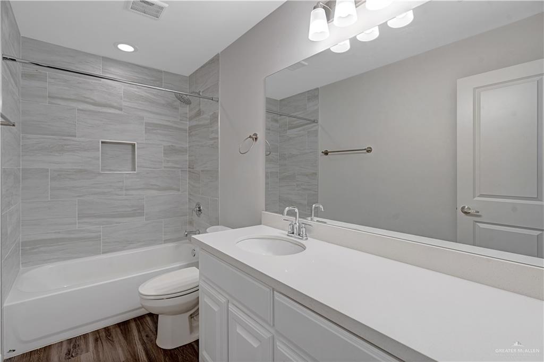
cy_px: 181
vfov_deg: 73.7
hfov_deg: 96.8
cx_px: 272
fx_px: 242
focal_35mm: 16
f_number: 7.1
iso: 200
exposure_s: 1/13
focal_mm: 16
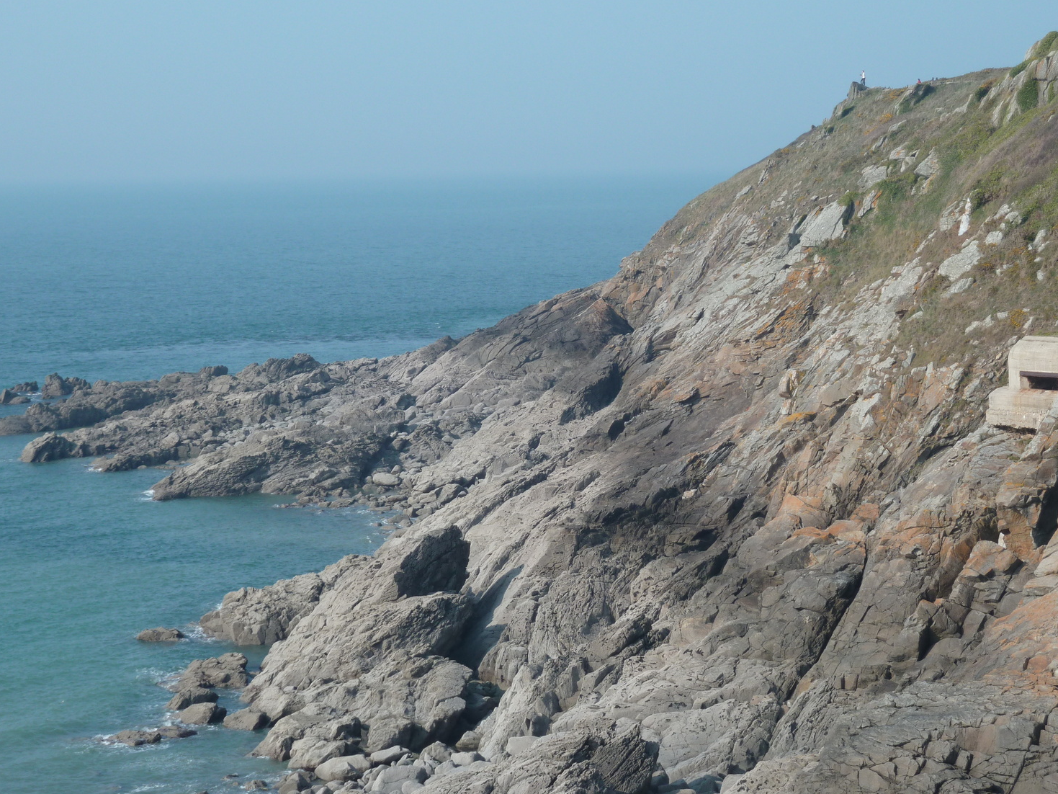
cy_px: 395
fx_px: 2996
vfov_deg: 15.1
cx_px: 532
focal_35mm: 98
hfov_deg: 20.0
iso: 80
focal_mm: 14.7
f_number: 4.3
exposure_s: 1/500
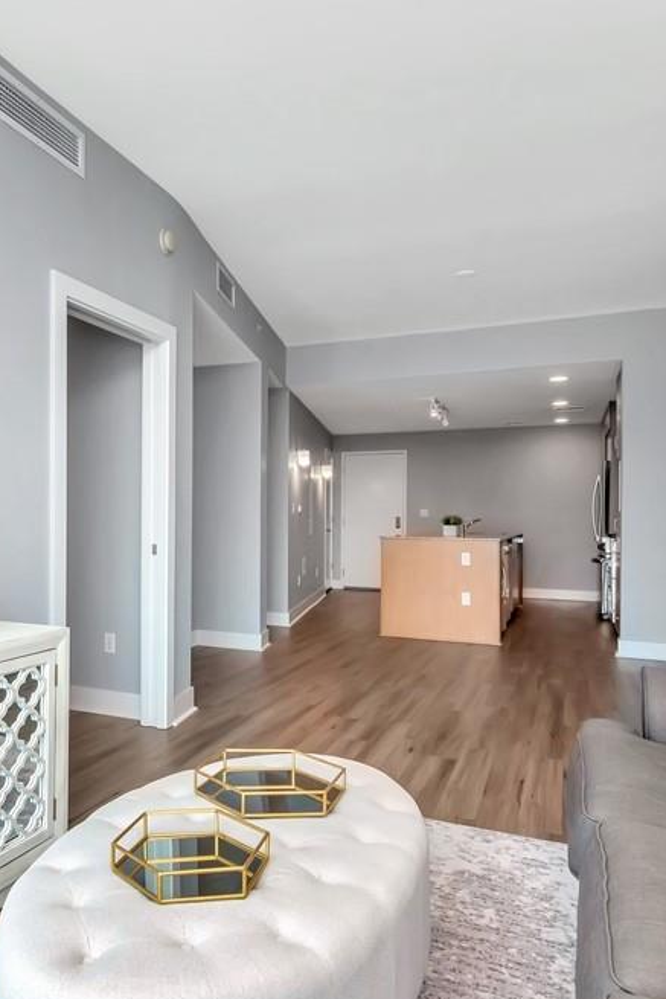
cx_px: 181
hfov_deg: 48.4
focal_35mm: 26
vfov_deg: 69.8
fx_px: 715
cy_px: 518
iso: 640
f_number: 9
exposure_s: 1/80
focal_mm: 11
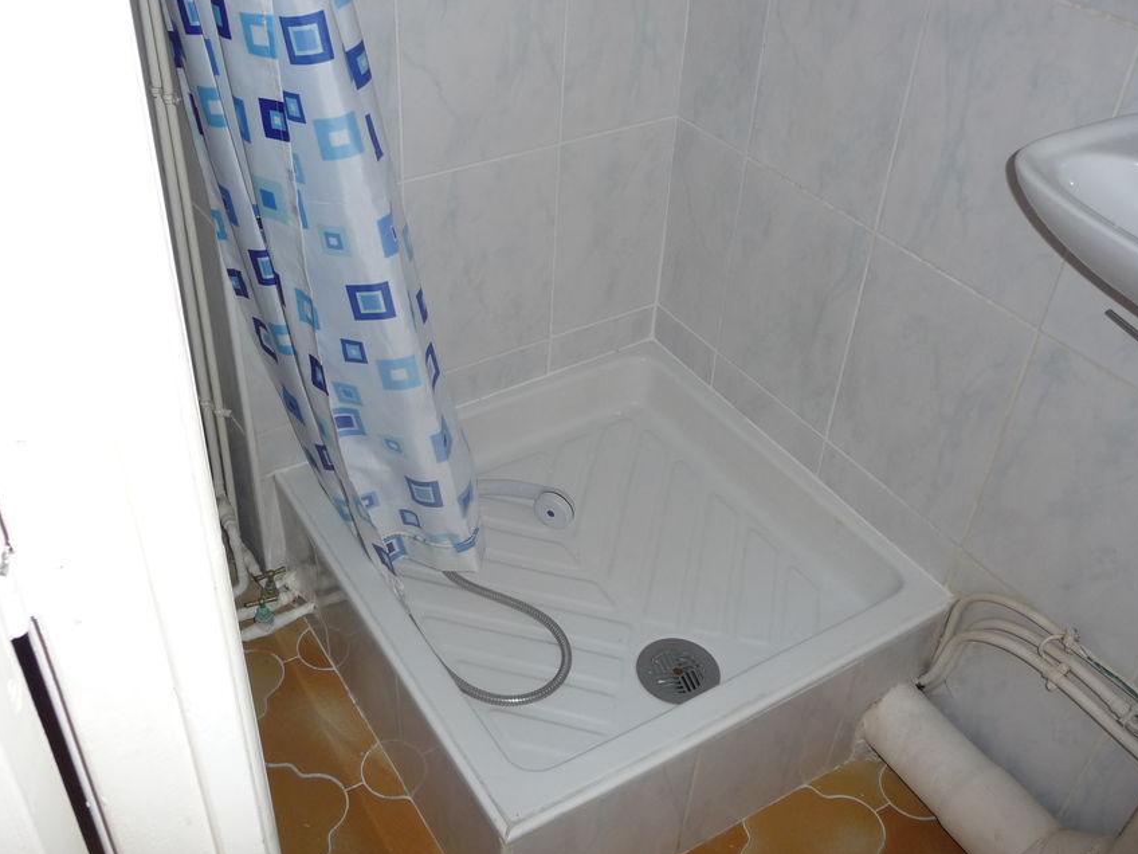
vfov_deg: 42.9
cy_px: 385
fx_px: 1085
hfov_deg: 55.2
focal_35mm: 33
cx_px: 495
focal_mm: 4.7
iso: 100
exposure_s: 1/30
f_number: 3.3
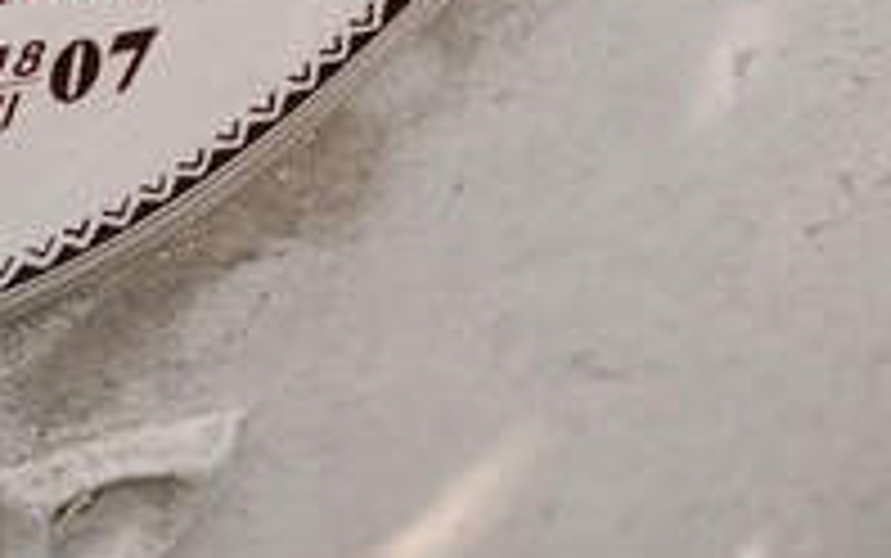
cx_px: 284
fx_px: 2600
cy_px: 202
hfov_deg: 19.4
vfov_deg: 12.2
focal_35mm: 107
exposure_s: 1/139
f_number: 1.69
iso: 112
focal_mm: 4.76
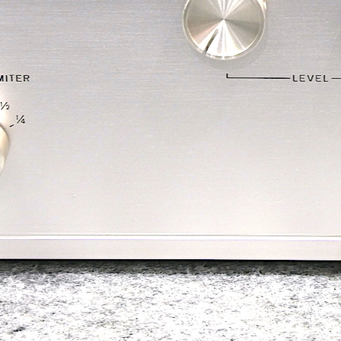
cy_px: 71
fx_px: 3934
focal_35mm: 353
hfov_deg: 5.0
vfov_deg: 5.0
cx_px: 235
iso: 200
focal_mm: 33.2
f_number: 5.6
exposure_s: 1/3.2
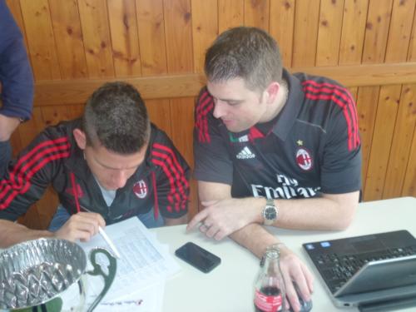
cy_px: 156
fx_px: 397
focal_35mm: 33
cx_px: 208
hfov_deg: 55.4
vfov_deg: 42.9
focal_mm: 5.9
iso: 100
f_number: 3.6
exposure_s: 1/5
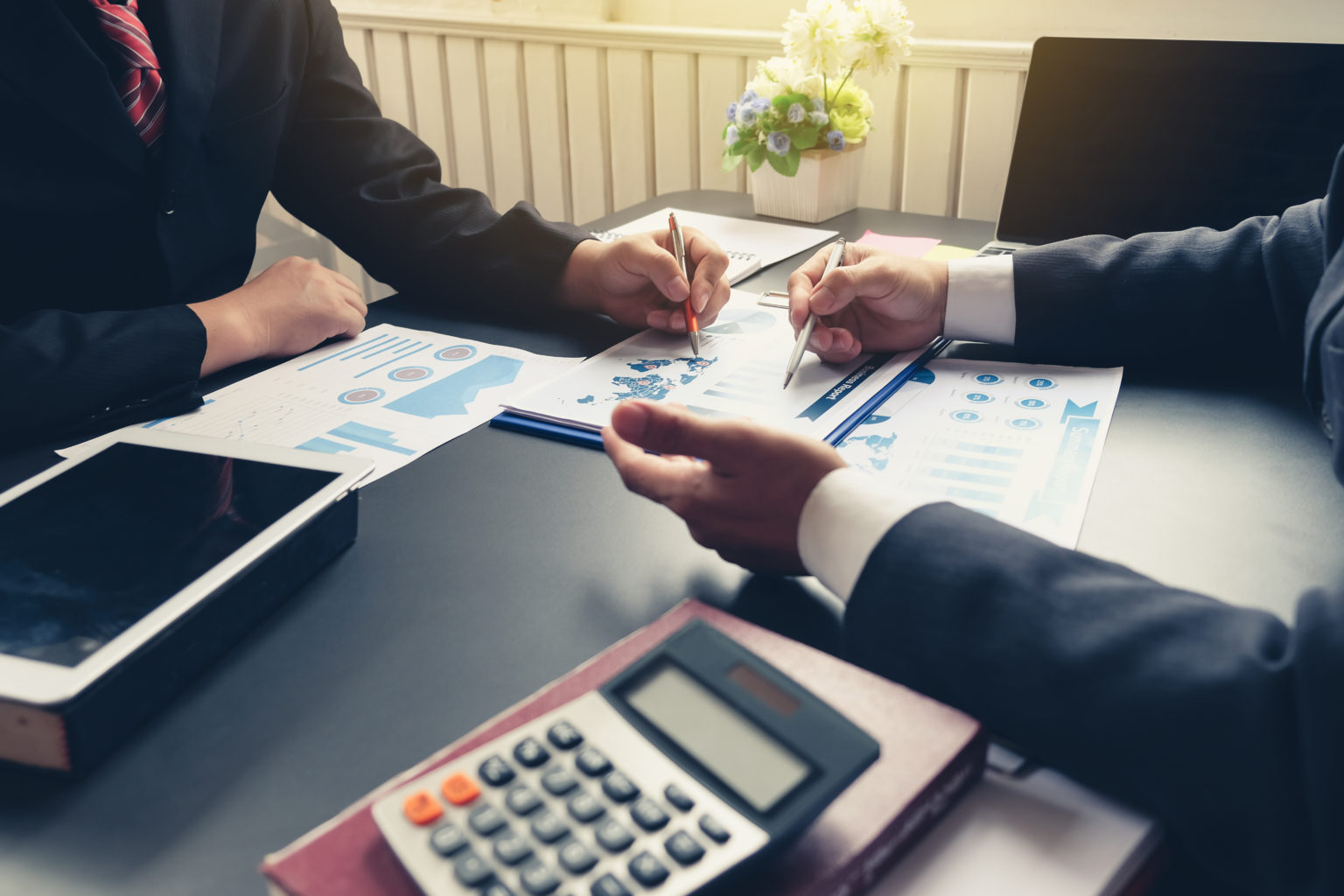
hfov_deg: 57.2
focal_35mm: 33
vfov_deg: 40.0
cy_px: 448
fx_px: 1232
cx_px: 672
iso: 400
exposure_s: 1/80
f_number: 3.6
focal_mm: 22.3
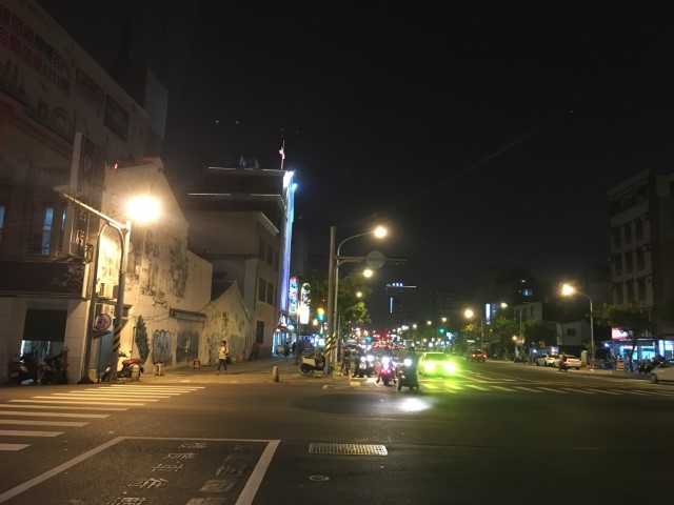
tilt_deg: +8.7
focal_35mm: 29
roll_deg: -1.1
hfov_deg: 61.7
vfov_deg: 48.2
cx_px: 337
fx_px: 565
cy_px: 252
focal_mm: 4.15
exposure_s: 1/17
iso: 200
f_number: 2.2
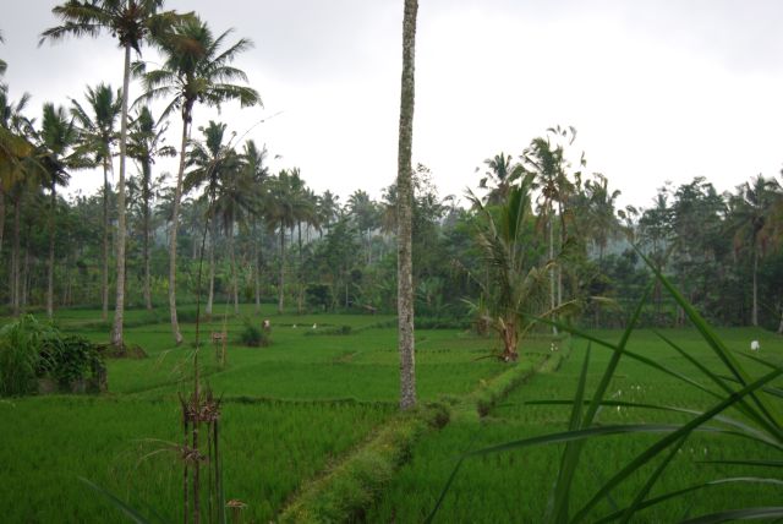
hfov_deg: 37.8
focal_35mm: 52
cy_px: 262
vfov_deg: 25.8
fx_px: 1143
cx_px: 392
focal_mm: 35
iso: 100
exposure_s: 1/100
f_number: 4.8
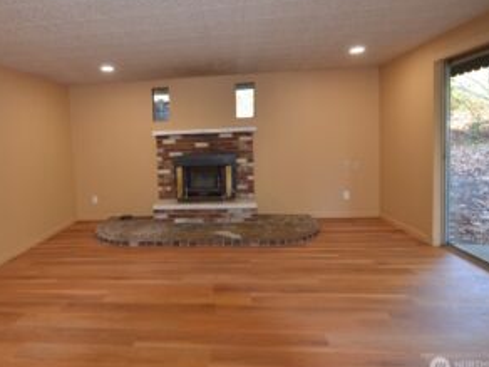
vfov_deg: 61.7
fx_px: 306
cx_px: 191
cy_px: 160
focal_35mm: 22
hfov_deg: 76.2
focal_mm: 11
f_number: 2.8
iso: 400
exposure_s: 1/80
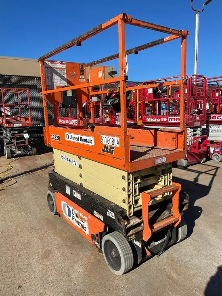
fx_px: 222
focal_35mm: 26
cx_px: 111
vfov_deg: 67.3
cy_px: 148
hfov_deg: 53.1
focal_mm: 4.2
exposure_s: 1/7299
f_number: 1.6
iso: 50
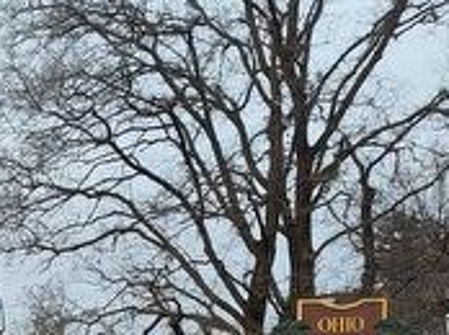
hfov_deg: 17.1
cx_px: -181
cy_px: 616
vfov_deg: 12.6
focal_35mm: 106
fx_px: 1373
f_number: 1.8
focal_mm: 5.56
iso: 100
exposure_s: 1/387
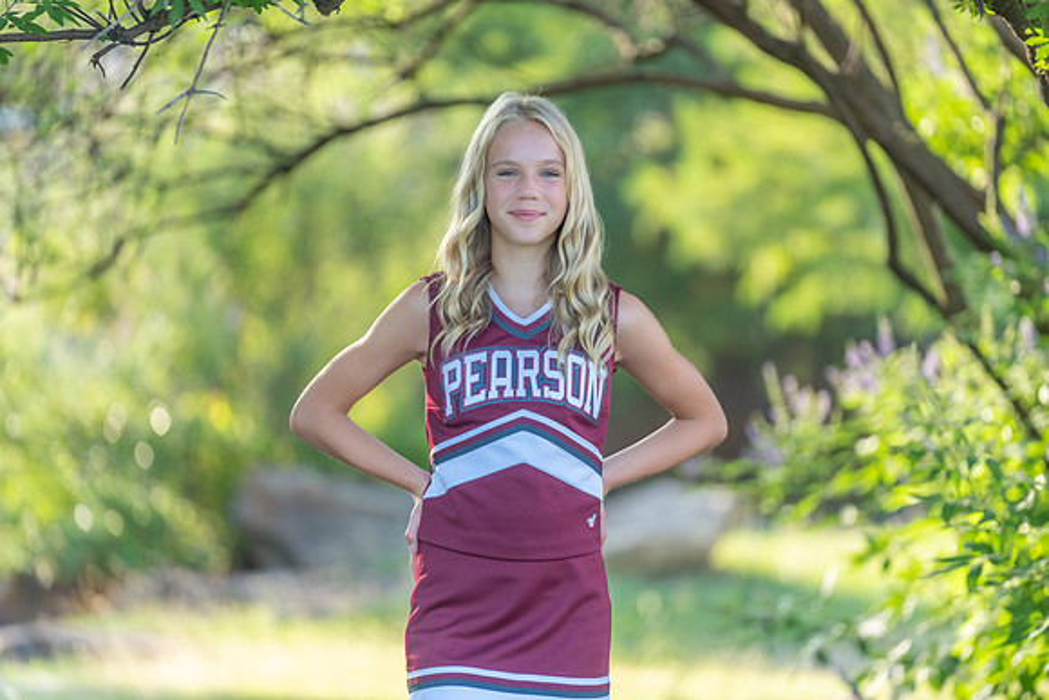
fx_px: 4984
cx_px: 524
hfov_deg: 12.0
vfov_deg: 8.0
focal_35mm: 171
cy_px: 350
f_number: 2.8
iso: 250
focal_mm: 171
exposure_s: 1/320
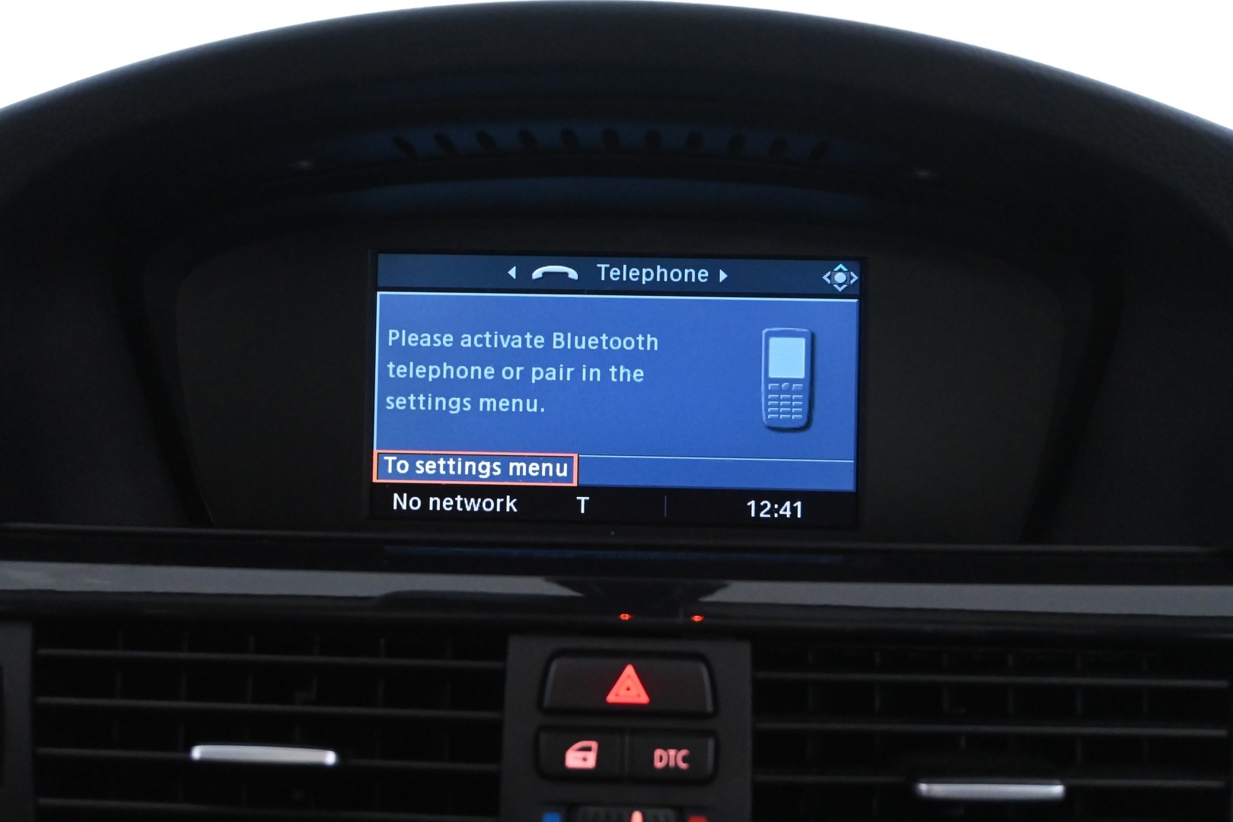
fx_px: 1490
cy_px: 411
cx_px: 616
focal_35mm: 44
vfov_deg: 30.8
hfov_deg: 45.0
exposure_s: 1/50
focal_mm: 29
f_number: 4.8
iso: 6400
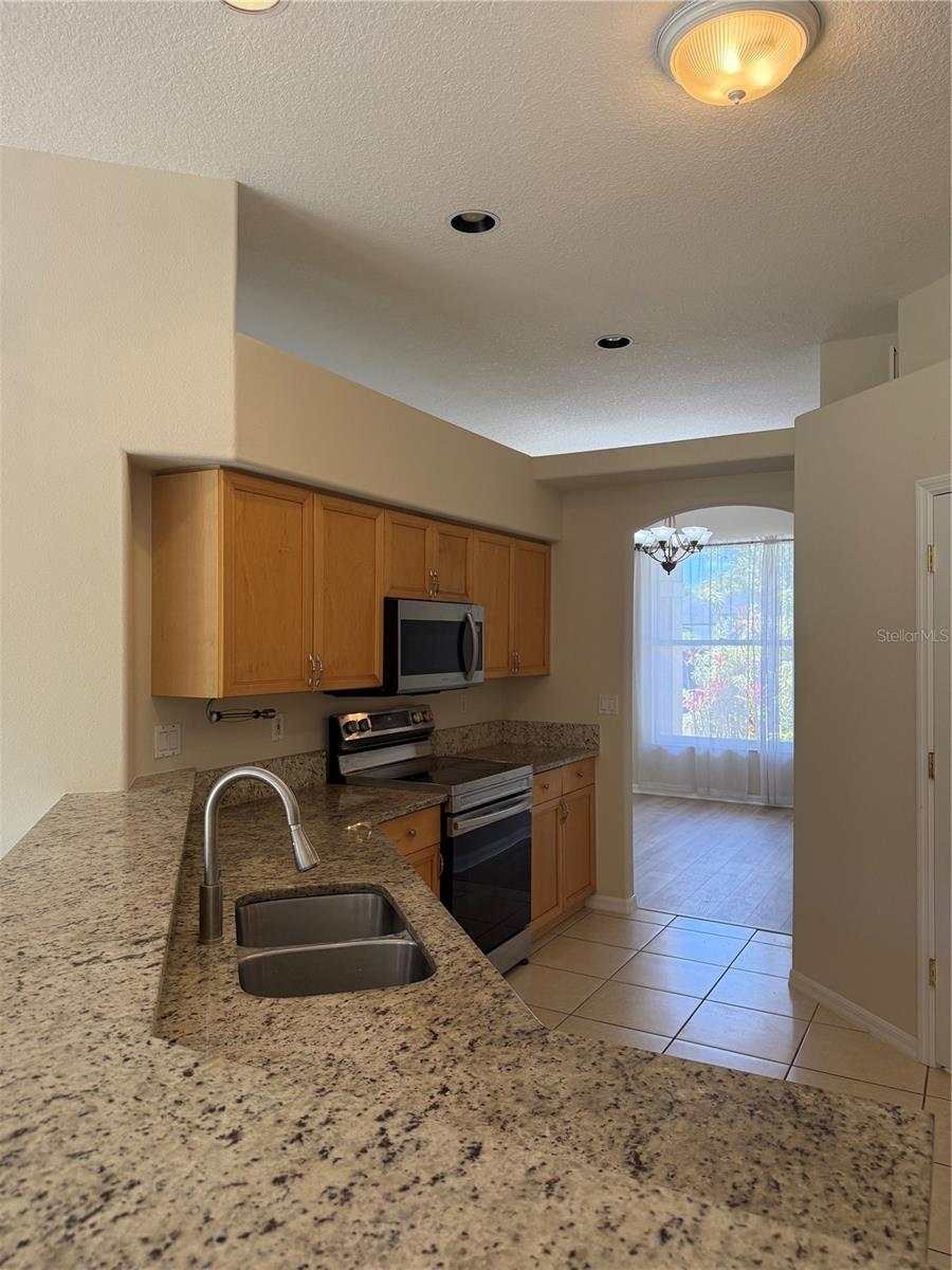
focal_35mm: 24
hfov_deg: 56.8
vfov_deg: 71.6
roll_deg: +0.3
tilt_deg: +0.1
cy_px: 635
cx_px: 476
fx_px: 880
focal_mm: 6.76
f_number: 1.78
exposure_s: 1/224
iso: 160
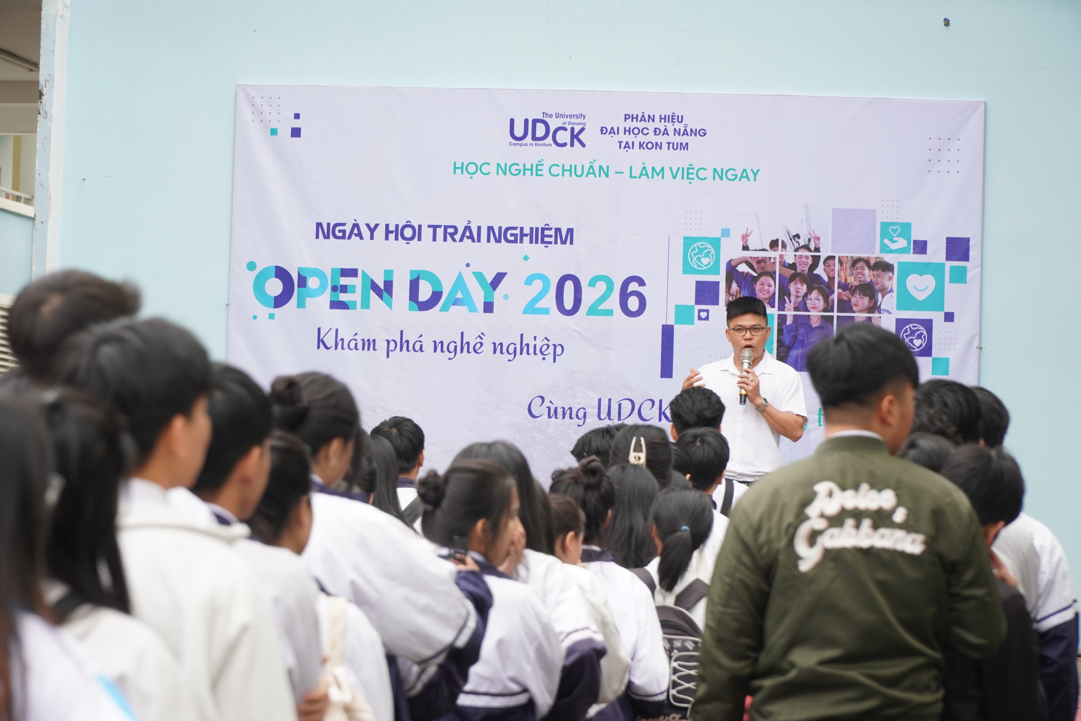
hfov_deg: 13.0
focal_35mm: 158
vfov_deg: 8.7
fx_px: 4729
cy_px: 360
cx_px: 540
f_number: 5.6
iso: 320
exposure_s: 1/100
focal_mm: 105
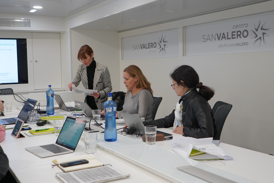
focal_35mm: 43
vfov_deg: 31.2
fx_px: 327
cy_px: 92
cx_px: 137
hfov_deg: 45.4
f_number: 4
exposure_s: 1/160
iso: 1000
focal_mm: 29
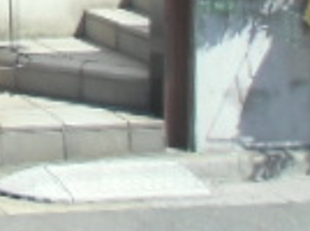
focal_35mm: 115
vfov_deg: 11.5
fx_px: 1028
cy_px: -231
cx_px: -329
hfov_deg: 14.1
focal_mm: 4.24
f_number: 3
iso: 64
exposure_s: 1/320
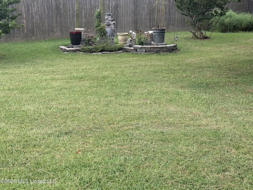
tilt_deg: -18.5
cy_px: 95
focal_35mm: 48
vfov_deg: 30.3
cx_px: 126
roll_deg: -0.9
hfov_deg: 39.7
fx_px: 351
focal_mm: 6.76
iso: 80
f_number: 1.78
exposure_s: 1/641
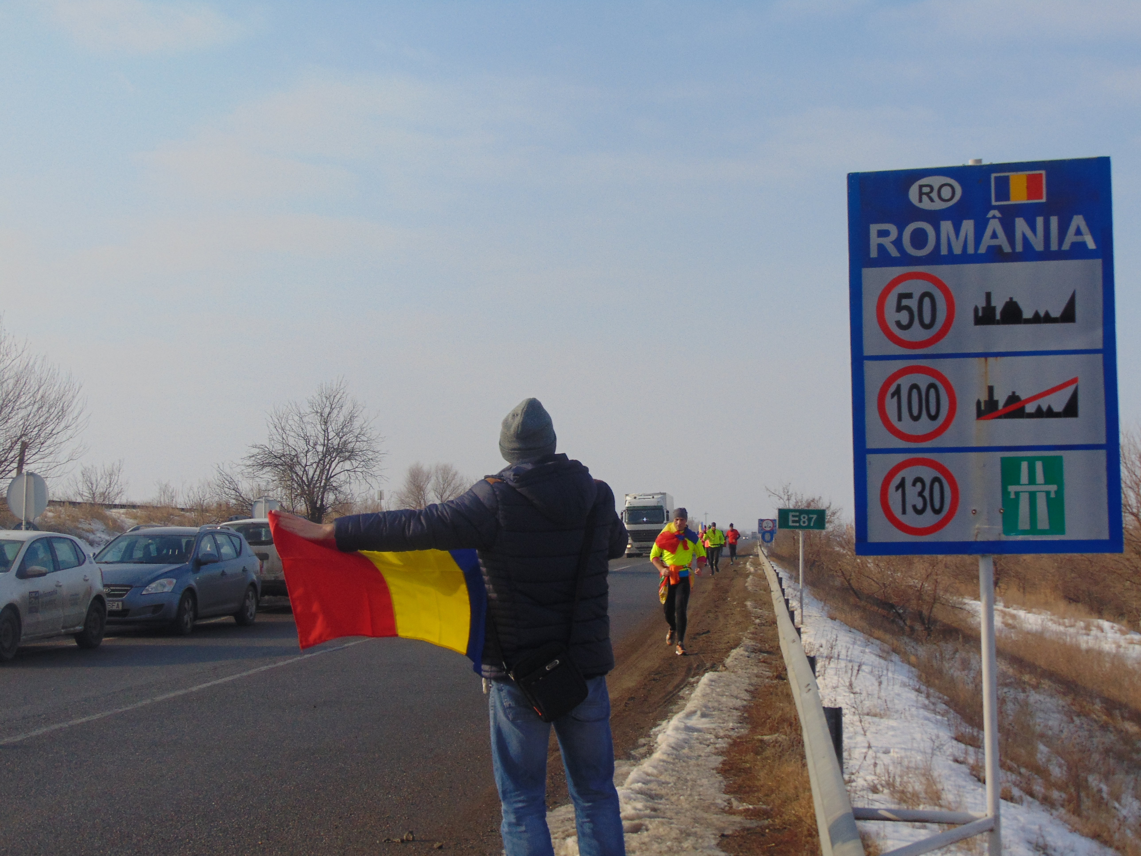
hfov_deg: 32.2
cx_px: 570
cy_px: 428
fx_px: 1978
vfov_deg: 24.4
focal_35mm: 60
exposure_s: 1/320
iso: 80
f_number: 9.3
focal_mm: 10.8
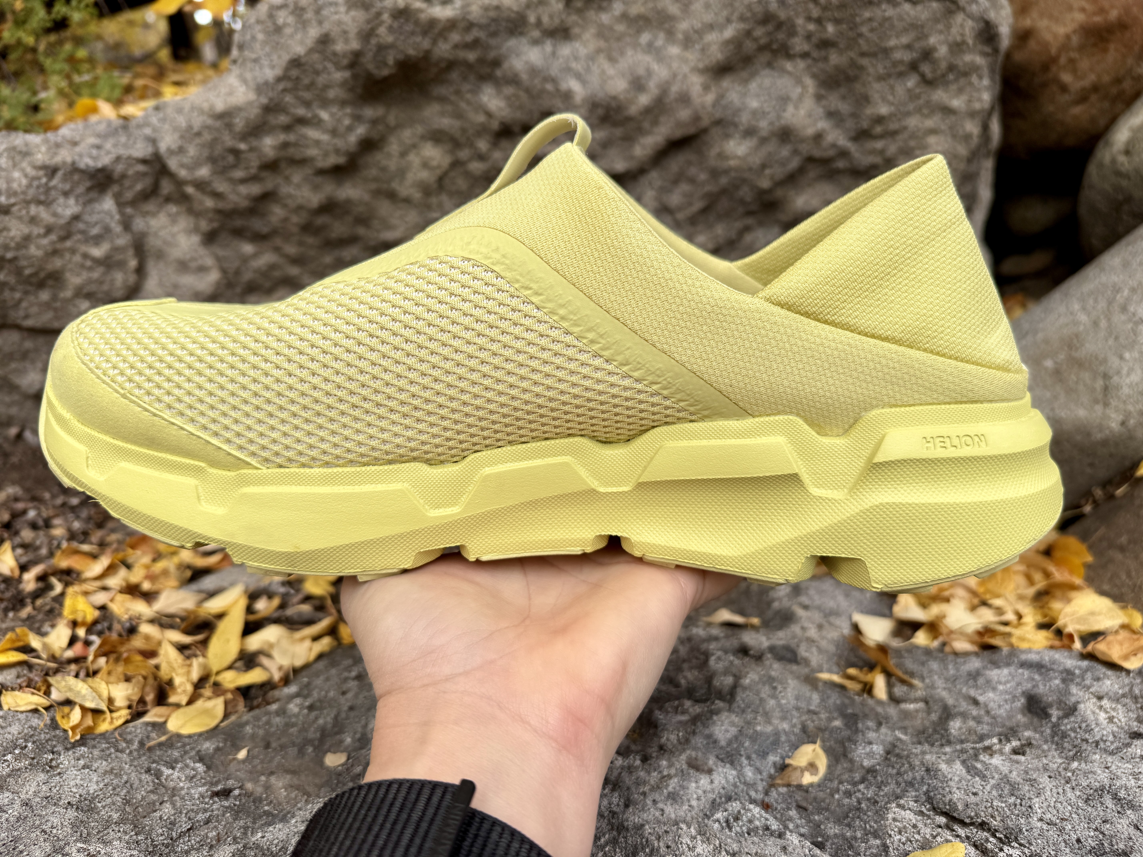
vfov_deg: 56.8
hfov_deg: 71.6
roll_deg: +0.4
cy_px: 428
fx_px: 792
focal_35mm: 24
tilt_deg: -16.9
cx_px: 572
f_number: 1.78
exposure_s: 1/414
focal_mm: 6.76
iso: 80
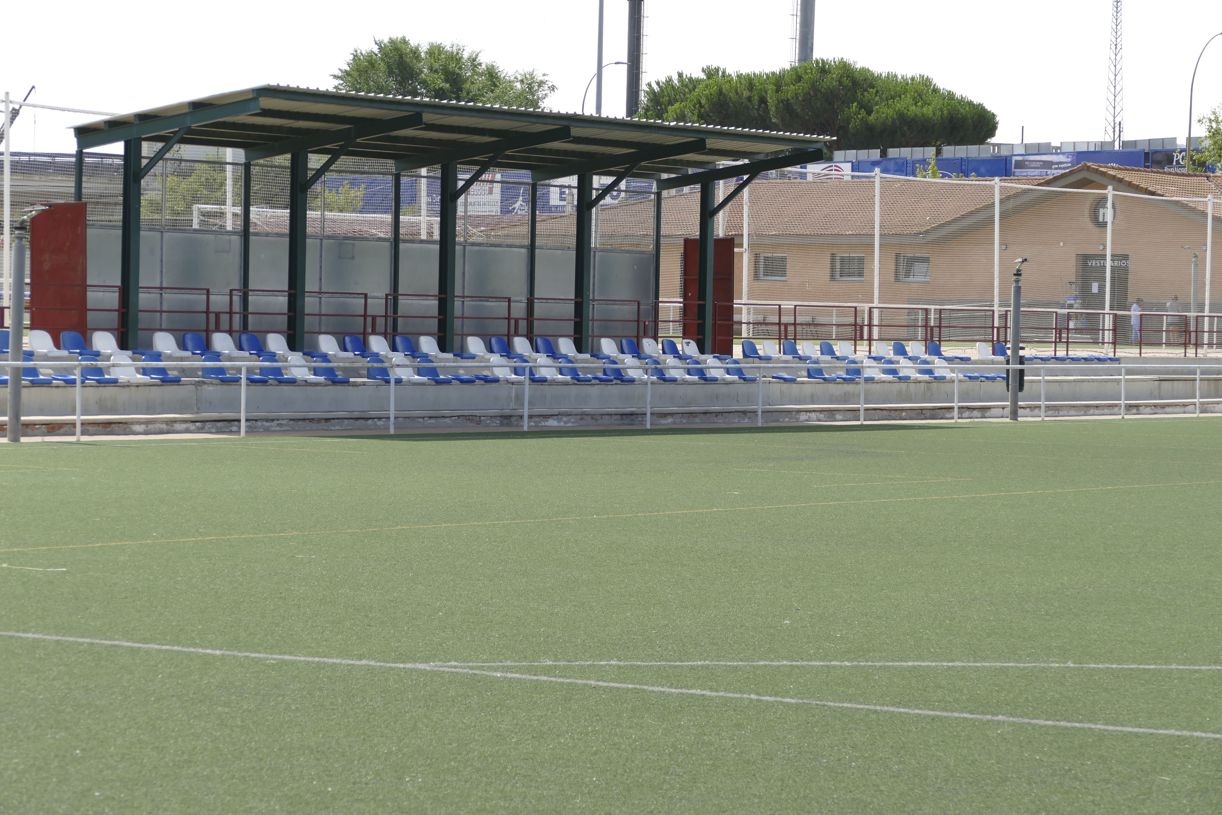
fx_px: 3462
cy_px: 408
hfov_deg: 20.0
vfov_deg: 13.4
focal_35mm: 102
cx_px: 611
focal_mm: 37.13
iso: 125
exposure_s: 1/800
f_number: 3.8
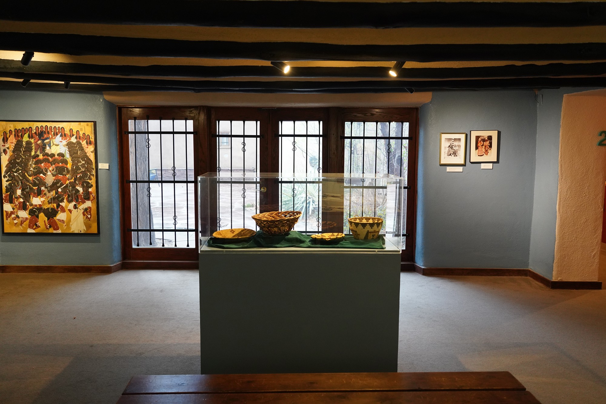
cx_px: 303
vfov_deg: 41.1
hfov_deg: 58.7
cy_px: 202
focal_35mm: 32
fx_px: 539
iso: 3200
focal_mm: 32
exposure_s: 1/100
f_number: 4.5
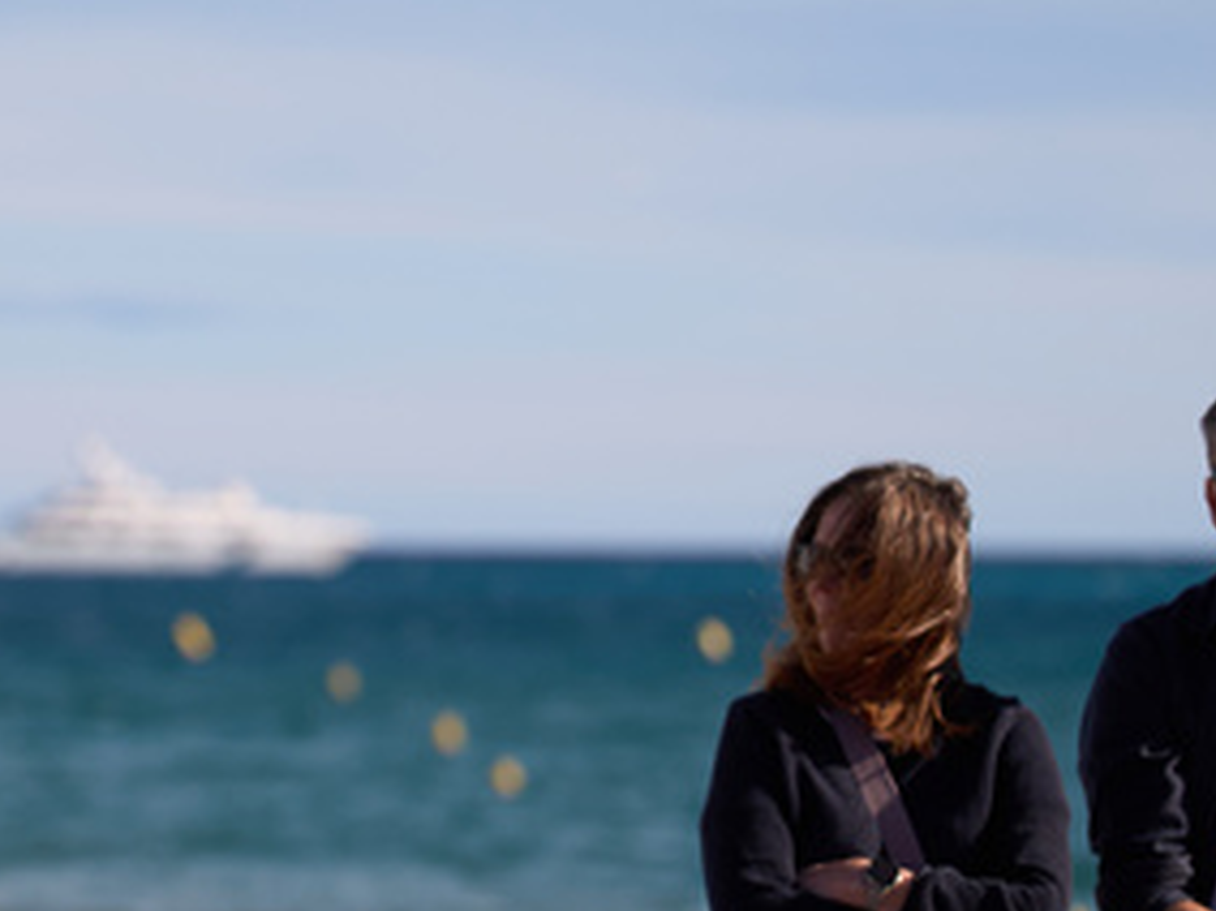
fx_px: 6110
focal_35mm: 174
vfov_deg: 8.5
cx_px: 198
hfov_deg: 11.3
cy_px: 816
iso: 125
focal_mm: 50
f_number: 1.2
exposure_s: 1/16000
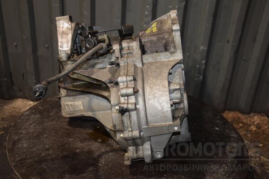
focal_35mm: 42
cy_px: 90
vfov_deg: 31.9
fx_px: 314
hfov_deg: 46.4
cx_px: 134
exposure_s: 1/60
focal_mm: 28
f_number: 5
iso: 800
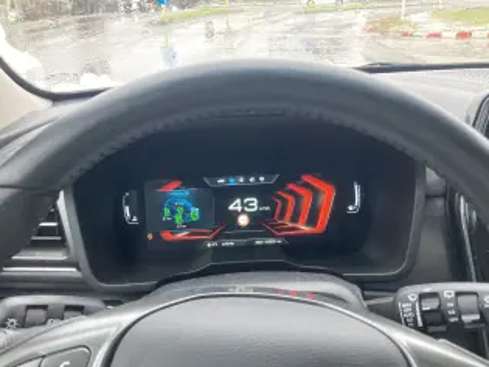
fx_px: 452
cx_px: 241
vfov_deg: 44.1
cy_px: 196
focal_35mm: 32
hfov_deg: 56.8
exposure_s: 1/40
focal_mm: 3.99
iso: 320
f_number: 1.8
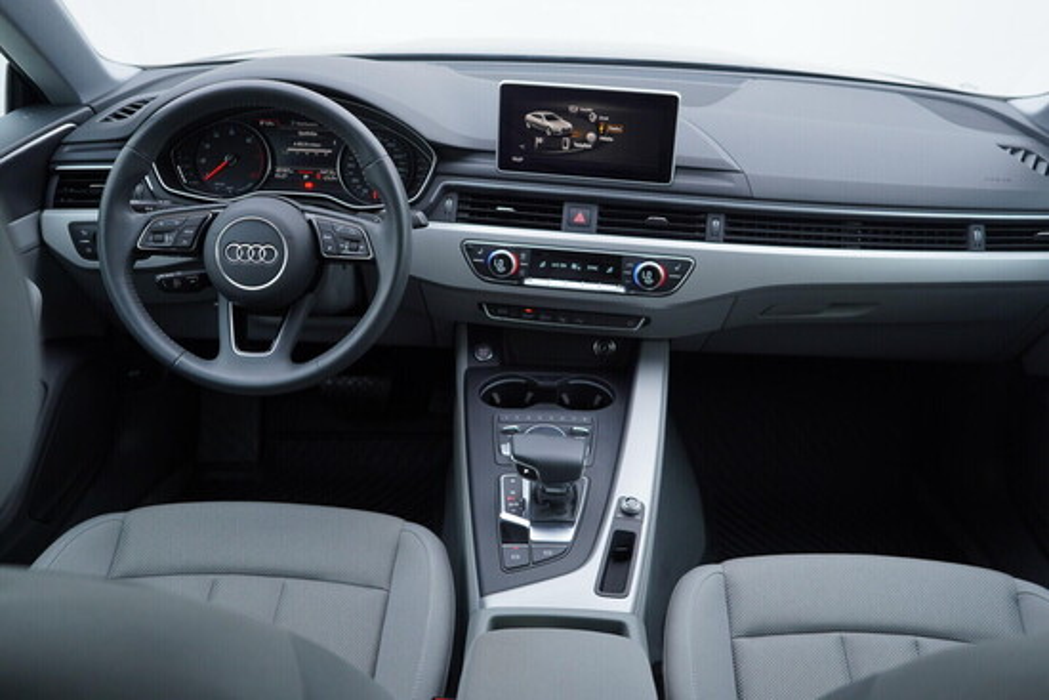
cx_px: 524
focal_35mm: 36
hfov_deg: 53.1
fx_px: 1049
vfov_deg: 36.9
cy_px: 350
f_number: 2.8
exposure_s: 1/40
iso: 125
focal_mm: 24
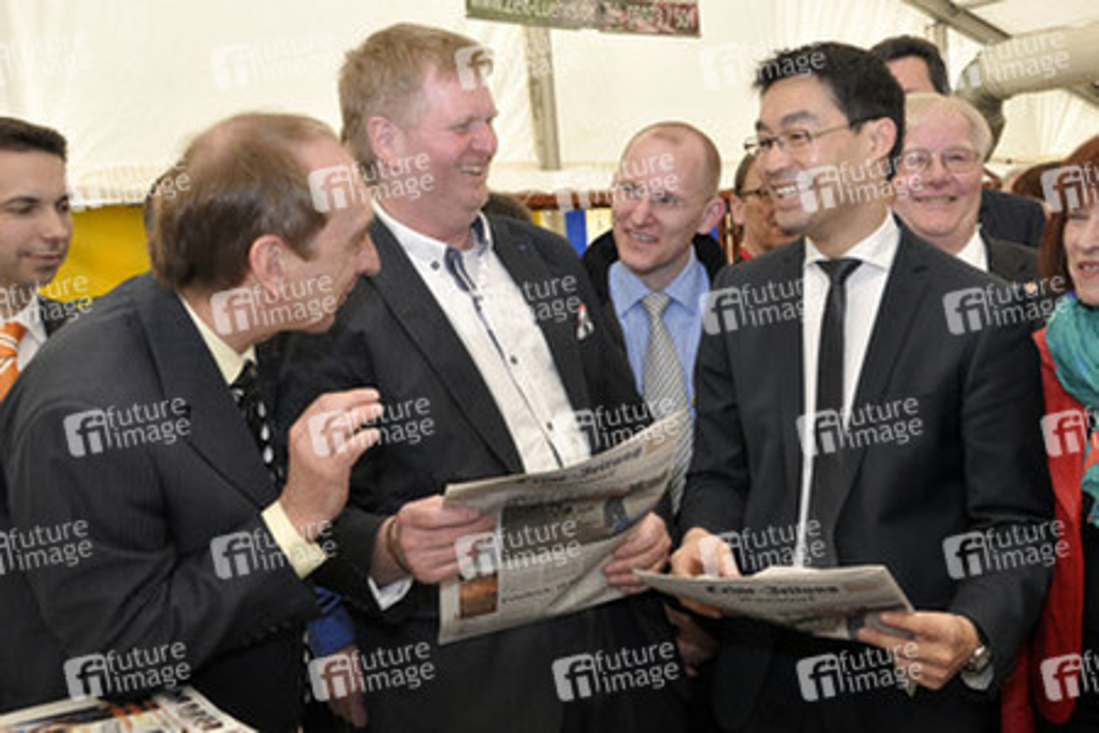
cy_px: 366
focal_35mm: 38
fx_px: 1145
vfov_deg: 35.5
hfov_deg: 51.3
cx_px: 550
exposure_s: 1/200
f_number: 7.1
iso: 400
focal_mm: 25
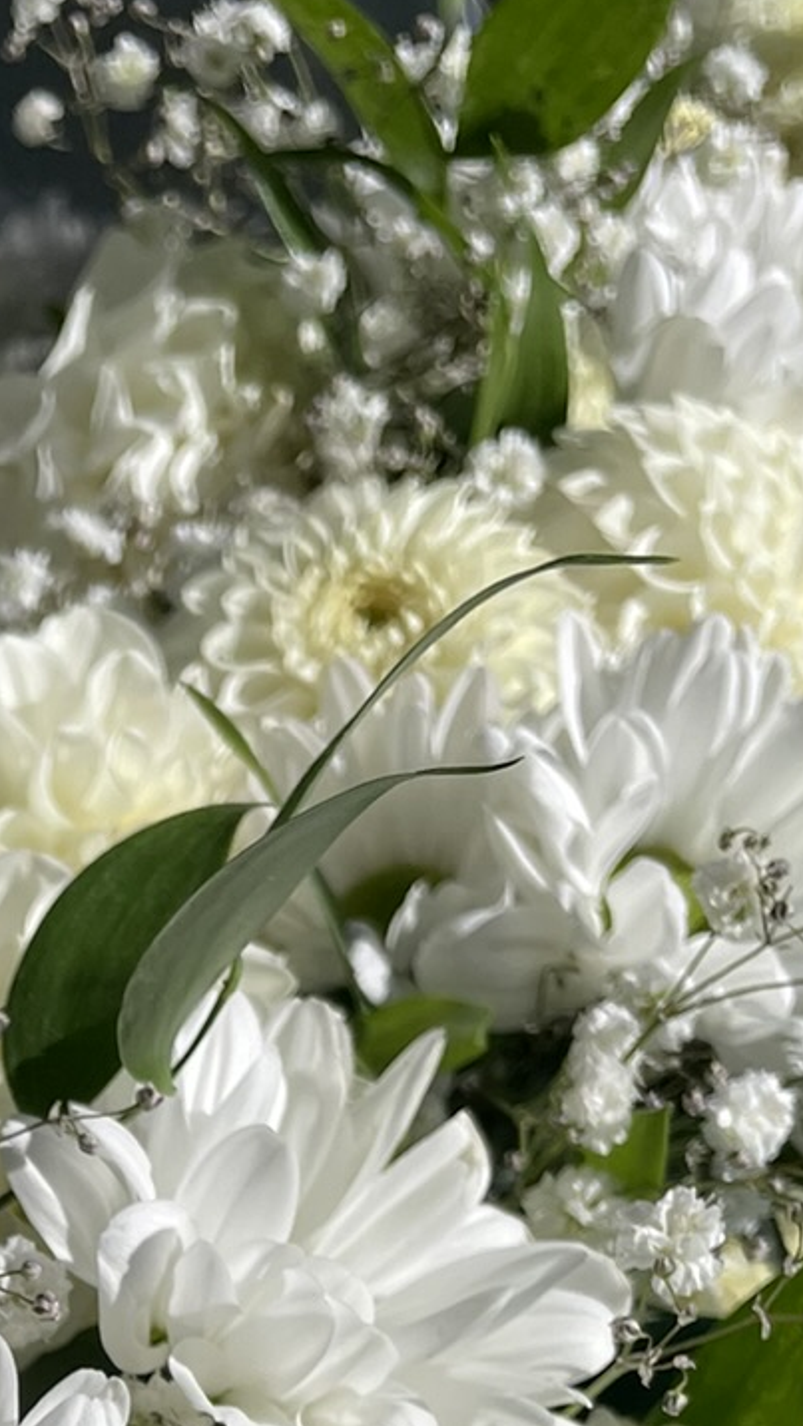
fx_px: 3065
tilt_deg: -39.4
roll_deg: -6.7
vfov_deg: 23.7
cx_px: -325
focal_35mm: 81
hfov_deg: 14.2
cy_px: 1757
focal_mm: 4.2
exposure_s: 1/8403
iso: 32
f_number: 1.6
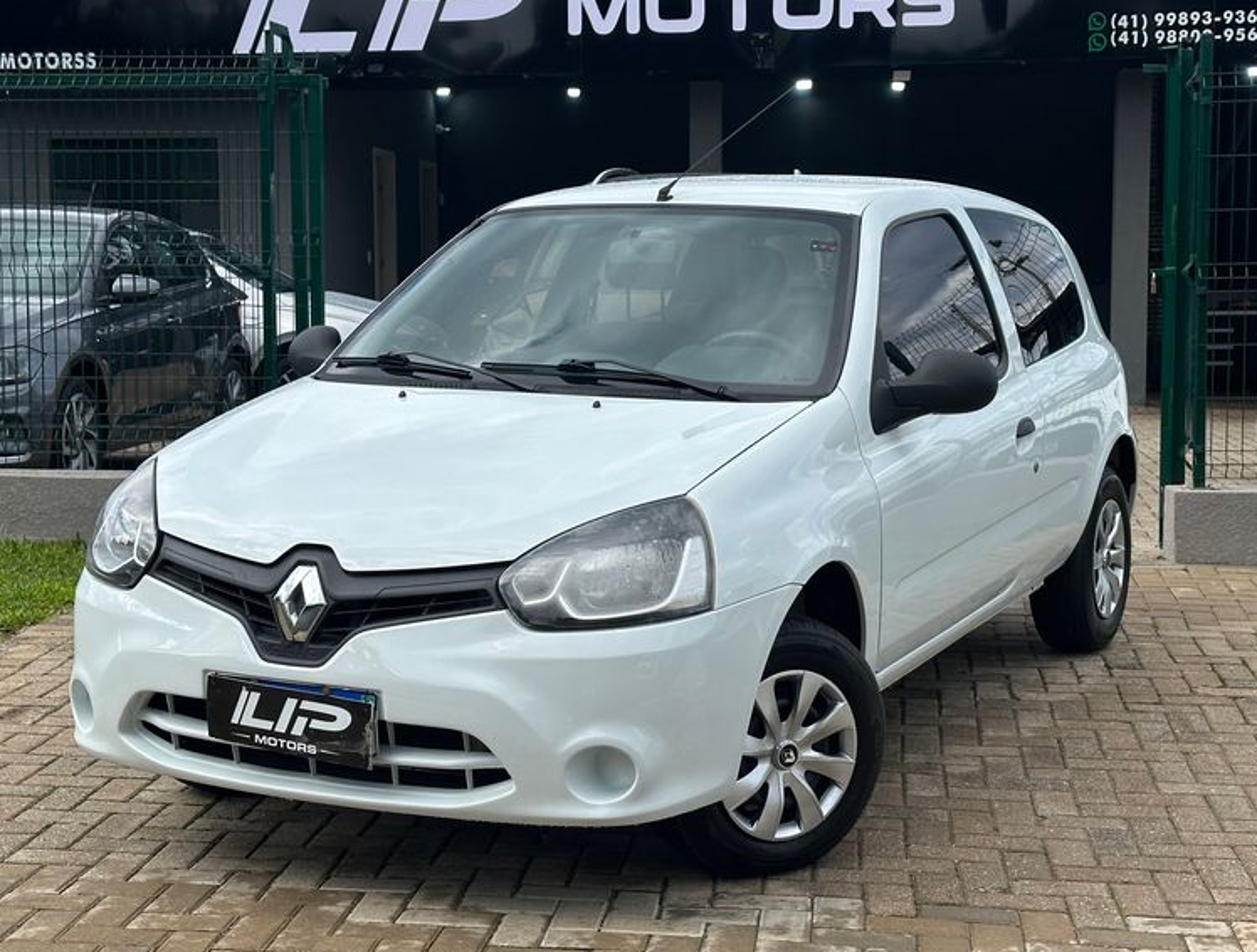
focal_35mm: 61
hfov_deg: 31.6
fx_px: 2224
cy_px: 467
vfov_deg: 24.2
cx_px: 597
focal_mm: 6.86
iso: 64
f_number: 1.78
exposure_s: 1/1848
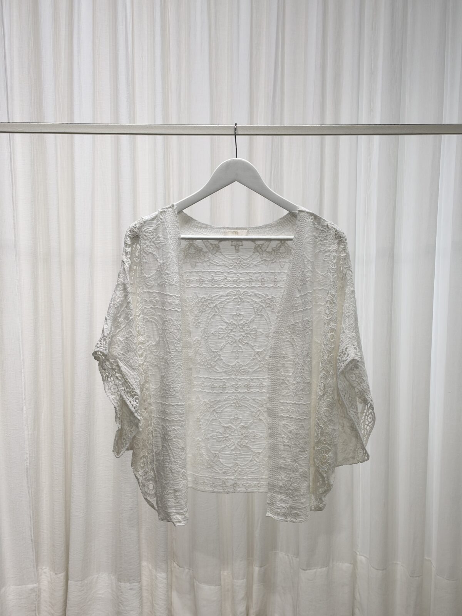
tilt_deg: -6.7
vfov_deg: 39.7
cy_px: 308
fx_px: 854
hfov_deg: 30.3
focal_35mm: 48
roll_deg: -0.4
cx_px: 231
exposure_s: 1/121
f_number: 1.8
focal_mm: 6.93
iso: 64
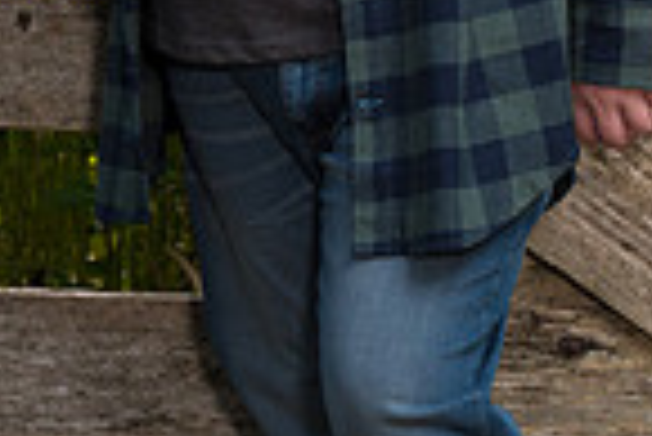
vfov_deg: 3.6
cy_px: -488
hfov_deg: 5.5
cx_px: 458
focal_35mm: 376
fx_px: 6816
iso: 40
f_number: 4.5
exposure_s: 1/250
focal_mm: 78
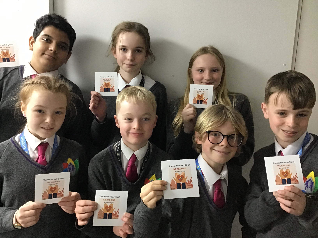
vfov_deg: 45.4
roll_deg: -1.6
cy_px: 119
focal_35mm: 31
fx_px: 285
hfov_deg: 58.4
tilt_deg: -12.2
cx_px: 159
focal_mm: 3.3
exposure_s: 1/33
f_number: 2.4
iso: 250
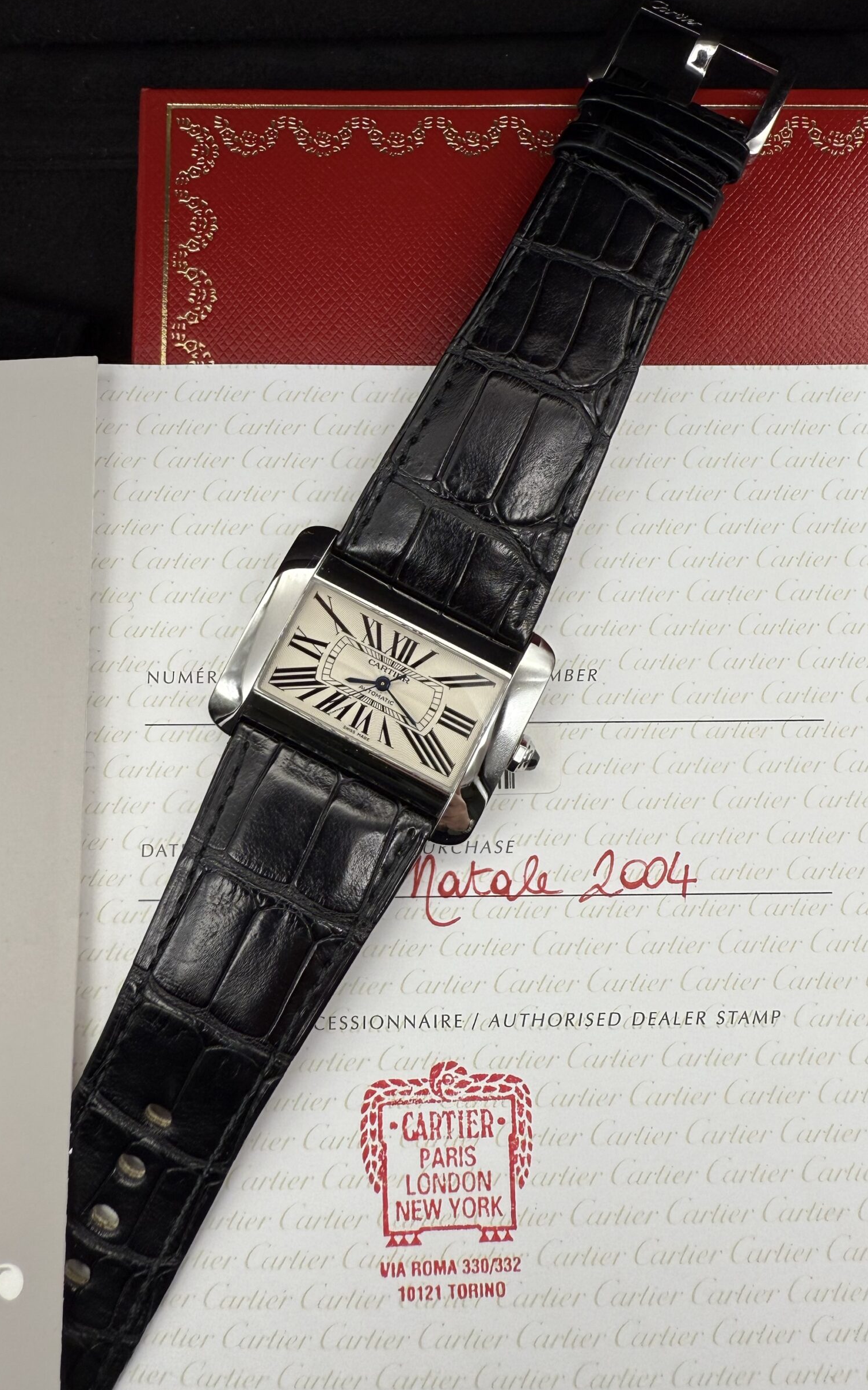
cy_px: 674
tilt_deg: -82.4
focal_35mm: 27
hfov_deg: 46.0
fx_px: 1022
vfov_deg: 68.4
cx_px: 471
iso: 40
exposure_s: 1/244
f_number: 2.2
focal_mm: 2.22
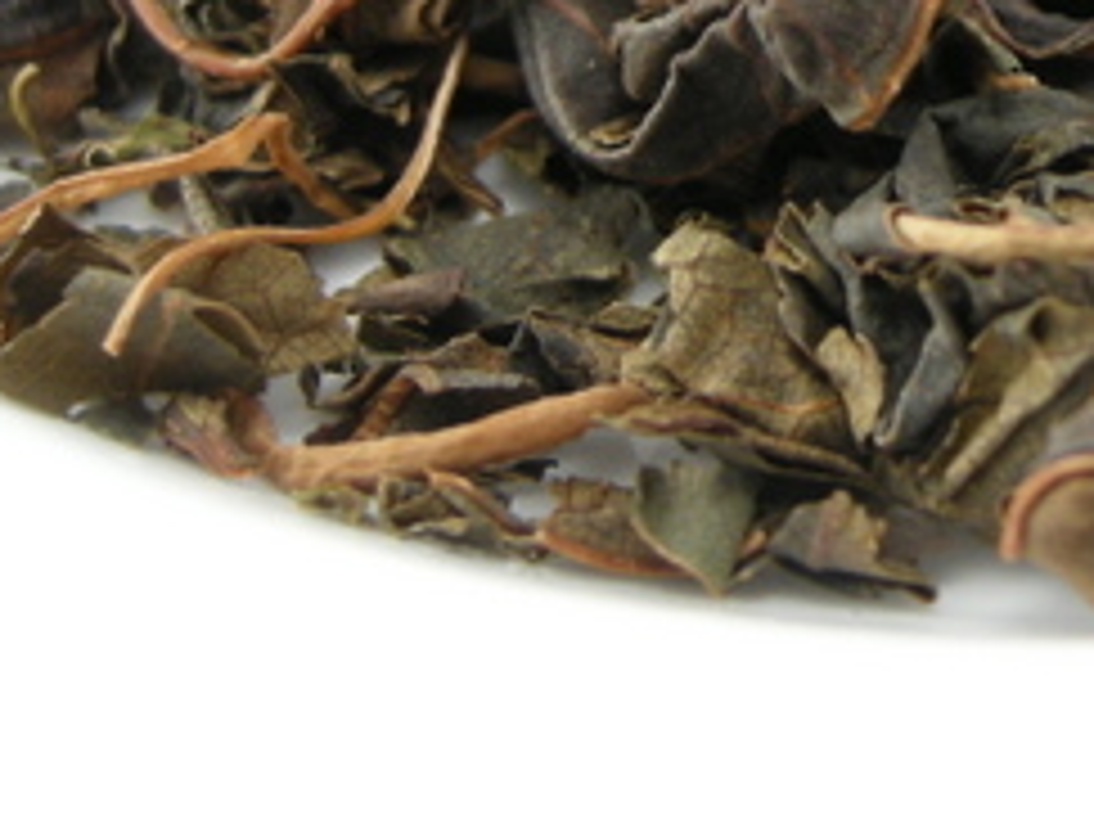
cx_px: 1279
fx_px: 3640
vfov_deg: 12.5
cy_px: -243
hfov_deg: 16.5
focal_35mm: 115
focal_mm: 7.5
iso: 64
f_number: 2.7
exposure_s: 1/30
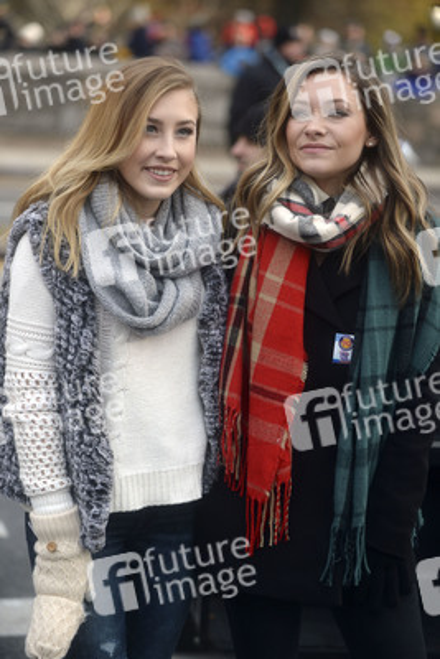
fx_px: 1648
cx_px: 220
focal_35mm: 90
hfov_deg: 15.2
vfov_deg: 22.6
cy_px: 330
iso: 500
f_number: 2.8
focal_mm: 90
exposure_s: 1/2000
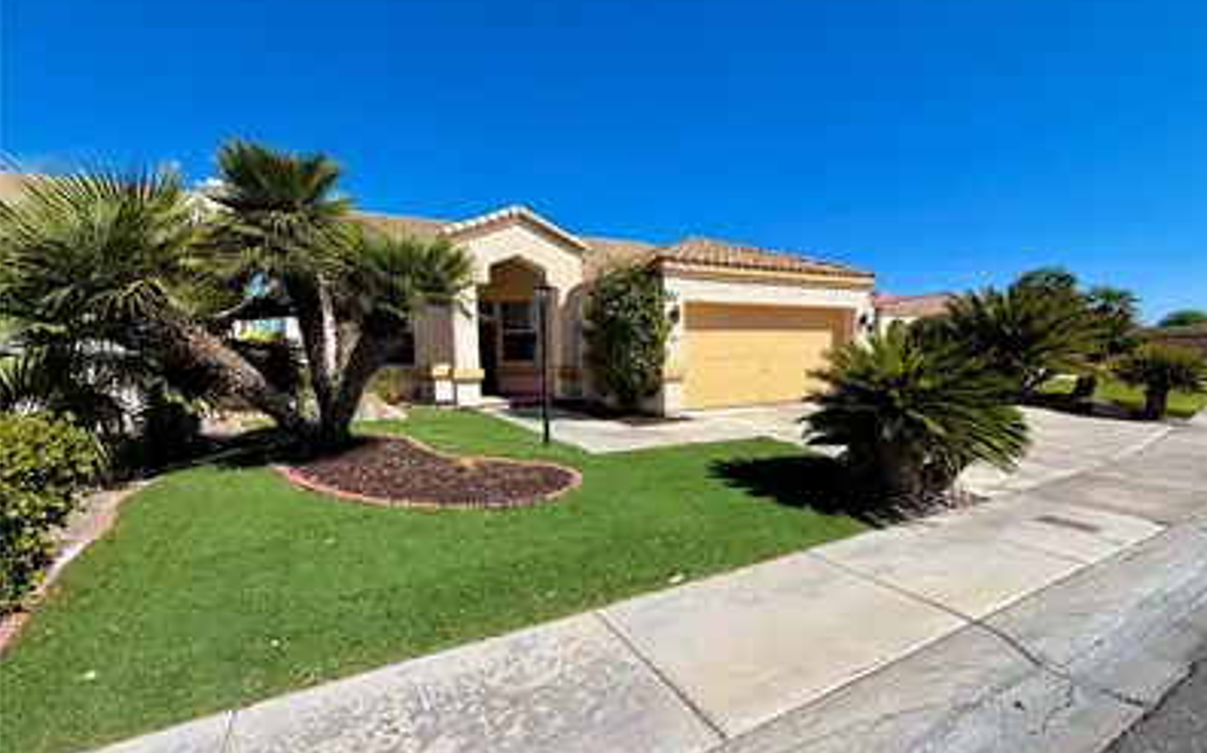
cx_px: 607
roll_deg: +2.3
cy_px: 412
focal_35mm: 15
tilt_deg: -6.2
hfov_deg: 101.5
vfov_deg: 74.5
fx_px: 493
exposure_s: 1/1211
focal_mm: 2.22
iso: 20
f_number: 2.2
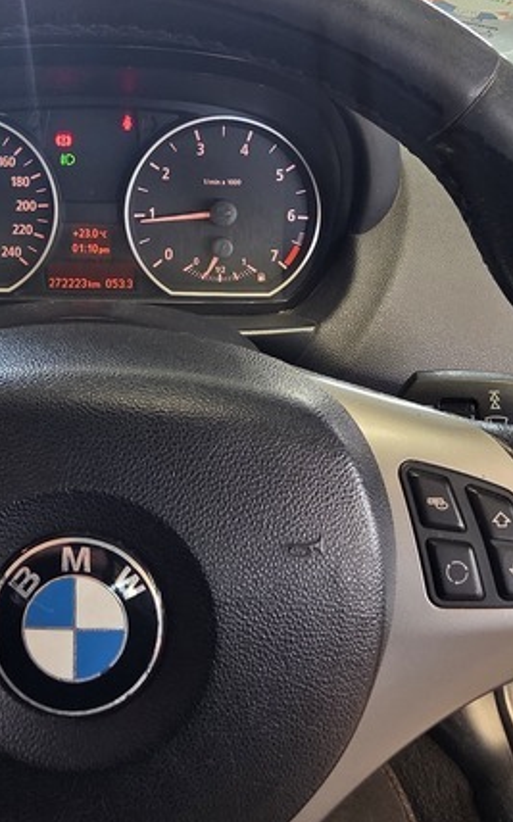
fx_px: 739
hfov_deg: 37.1
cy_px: 238
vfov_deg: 56.2
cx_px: 115
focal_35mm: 33
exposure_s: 1/50
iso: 160
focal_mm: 2.2
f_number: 2.2
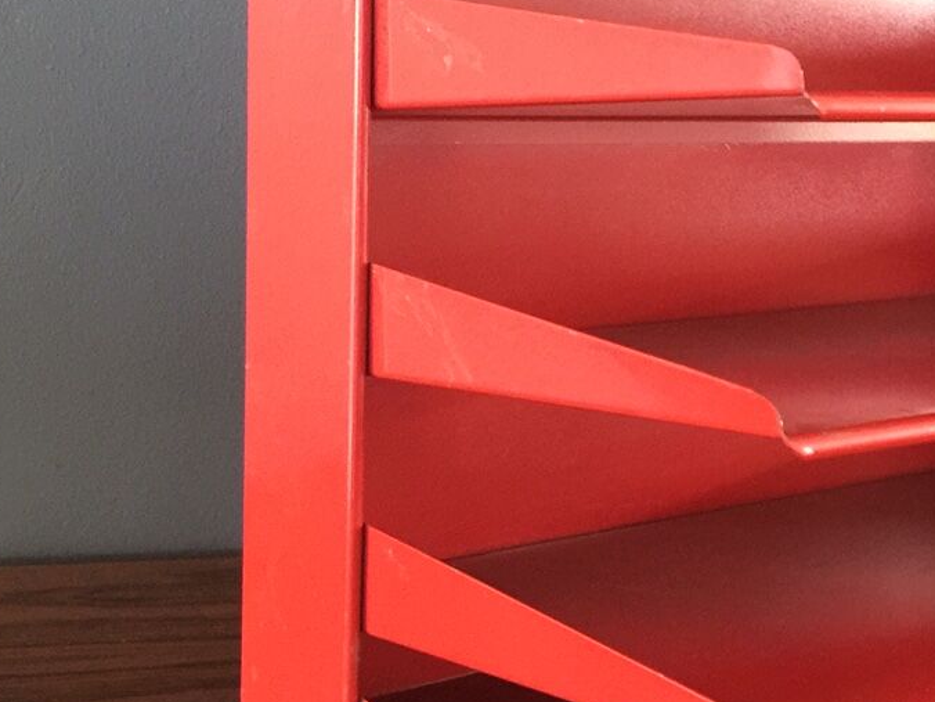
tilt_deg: -9.9
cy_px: 306
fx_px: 1891
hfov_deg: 26.2
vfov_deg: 21.0
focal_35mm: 70
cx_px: 953
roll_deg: -5.4
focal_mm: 4.15
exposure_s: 1/8
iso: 200
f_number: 2.2
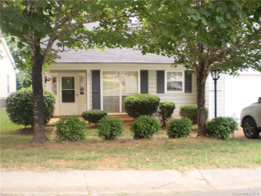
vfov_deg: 39.7
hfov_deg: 51.4
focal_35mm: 36
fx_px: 271
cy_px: 98
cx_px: 130
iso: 125
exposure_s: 1/30
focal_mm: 6.3
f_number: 3.1
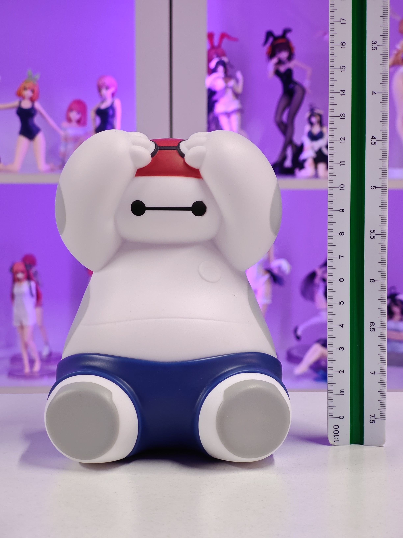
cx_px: 202
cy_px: 269
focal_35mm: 80
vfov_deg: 24.4
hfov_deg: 18.4
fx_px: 1242
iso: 800
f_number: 2.4
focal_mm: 7.48
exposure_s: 1/25
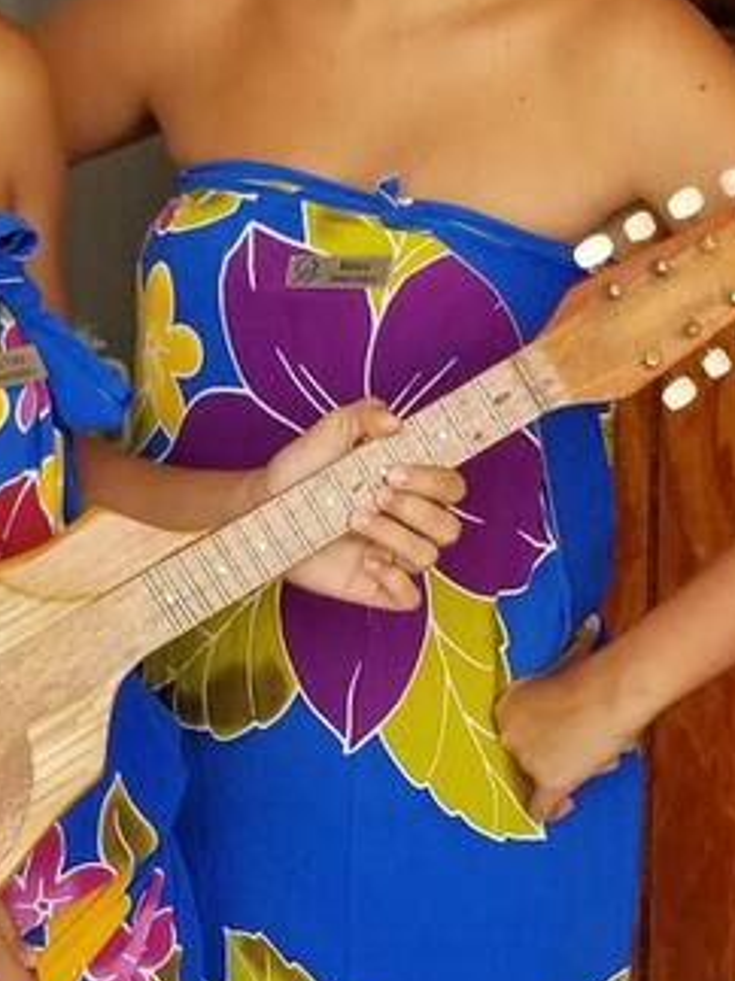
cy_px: 957
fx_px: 3116
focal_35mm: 110
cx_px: 633
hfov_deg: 13.4
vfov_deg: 17.5
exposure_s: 1/165
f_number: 1.7
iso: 50
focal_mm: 4.25
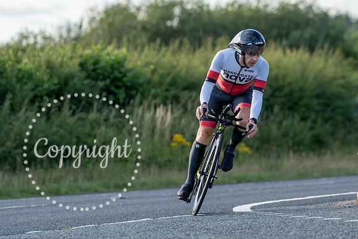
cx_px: 253
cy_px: 70
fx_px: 2806
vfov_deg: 4.9
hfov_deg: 7.3
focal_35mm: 282
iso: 125
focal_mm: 200
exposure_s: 1/1000
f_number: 4
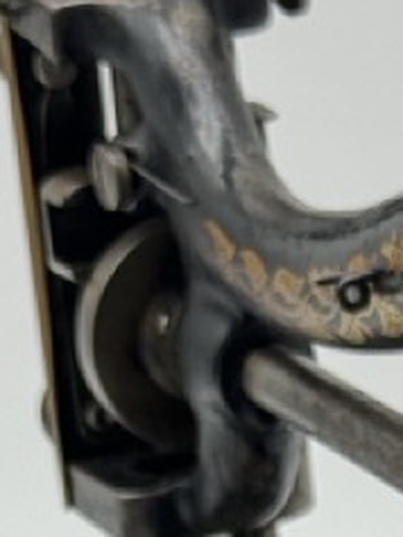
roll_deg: +3.2
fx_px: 4017
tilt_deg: -25.0
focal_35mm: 259
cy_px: 1008
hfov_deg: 5.7
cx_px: 670
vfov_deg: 7.4
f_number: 1.78
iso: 64
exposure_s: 1/274
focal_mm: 6.76
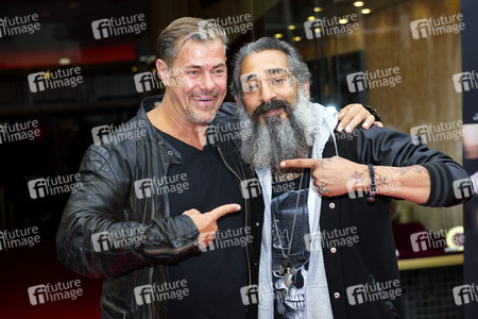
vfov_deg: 19.5
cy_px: 160
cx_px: 239
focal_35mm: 70
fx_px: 929
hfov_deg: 28.8
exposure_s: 1/250
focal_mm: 70
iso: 400
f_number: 5
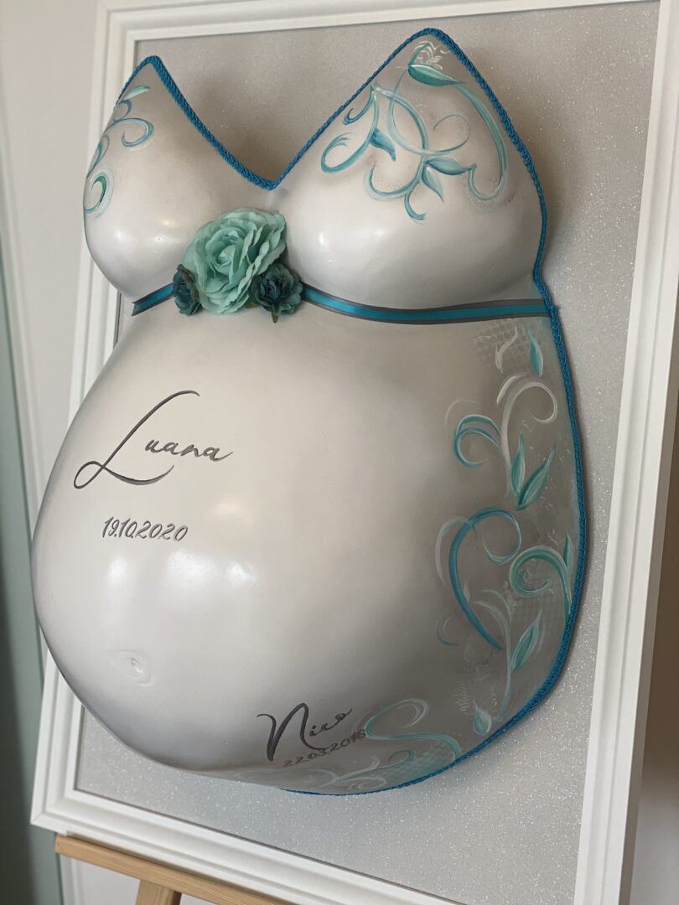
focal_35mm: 52
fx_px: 1360
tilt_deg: -13.2
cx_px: 340
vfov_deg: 36.8
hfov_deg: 28.0
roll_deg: +2.2
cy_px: 452
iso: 100
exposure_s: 1/122
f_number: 2
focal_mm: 6
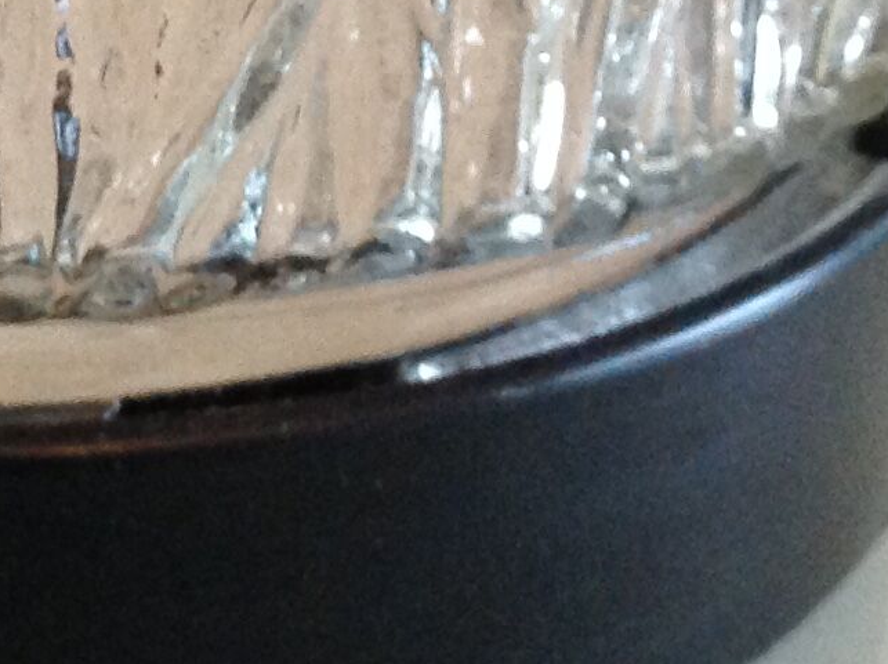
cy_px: -313
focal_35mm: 141
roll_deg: -4.5
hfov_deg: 13.7
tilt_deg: -21.8
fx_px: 3614
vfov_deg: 10.2
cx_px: -93
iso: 320
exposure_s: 1/15
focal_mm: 4.28
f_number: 2.4
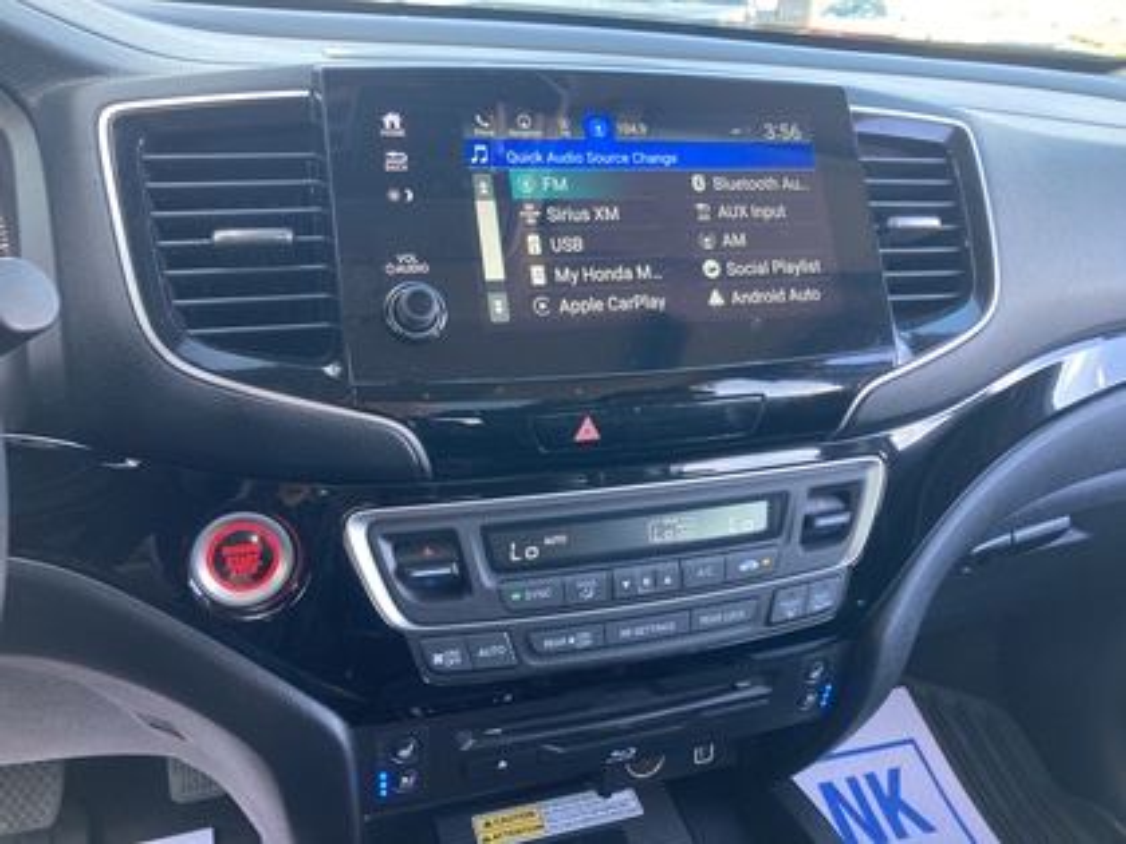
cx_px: 563
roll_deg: -1.6
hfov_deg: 63.4
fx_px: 911
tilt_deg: -25.2
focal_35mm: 28
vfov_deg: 49.7
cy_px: 422
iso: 80
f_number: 1.8
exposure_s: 1/50
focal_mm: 3.99
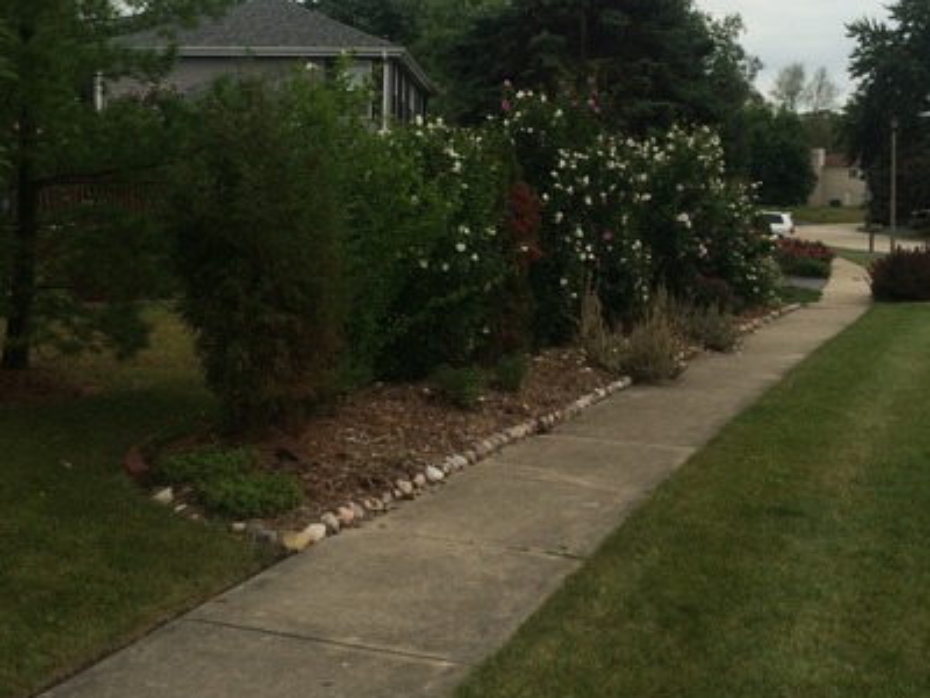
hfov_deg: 39.6
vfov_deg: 30.0
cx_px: 428
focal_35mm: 48
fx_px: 1290
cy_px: 221
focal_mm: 4.12
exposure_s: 1/662
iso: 32
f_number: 2.2
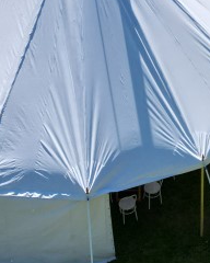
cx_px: 225
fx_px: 777
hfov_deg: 15.0
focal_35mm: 100
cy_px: -115
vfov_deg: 17.5
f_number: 1.7
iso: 100
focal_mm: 6.72
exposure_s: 1/2500
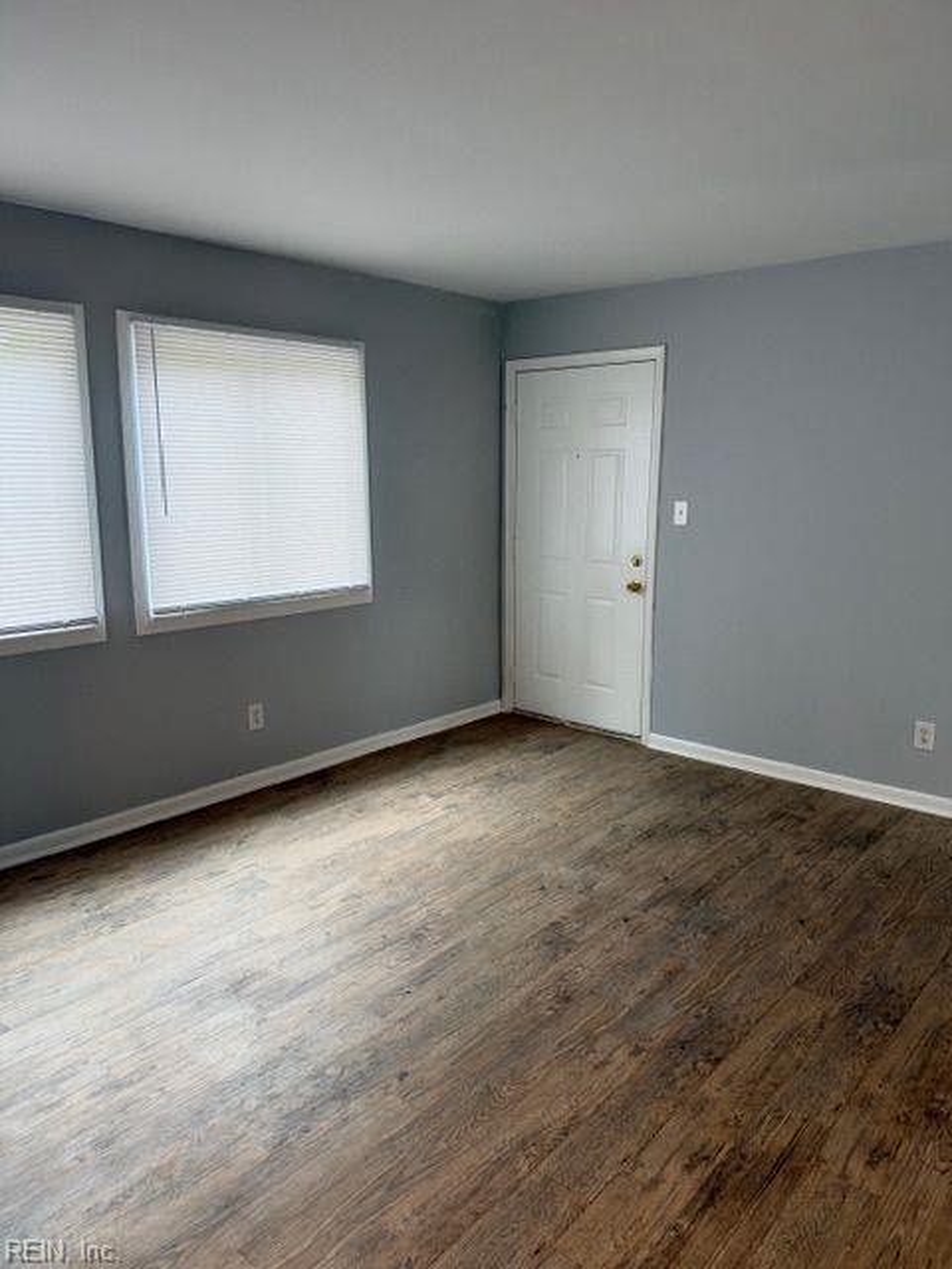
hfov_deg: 56.8
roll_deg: +0.2
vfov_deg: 71.6
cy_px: 634
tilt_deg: -9.7
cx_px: 476
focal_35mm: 24
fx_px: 880
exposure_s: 1/60
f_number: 1.8
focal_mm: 6.93
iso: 200
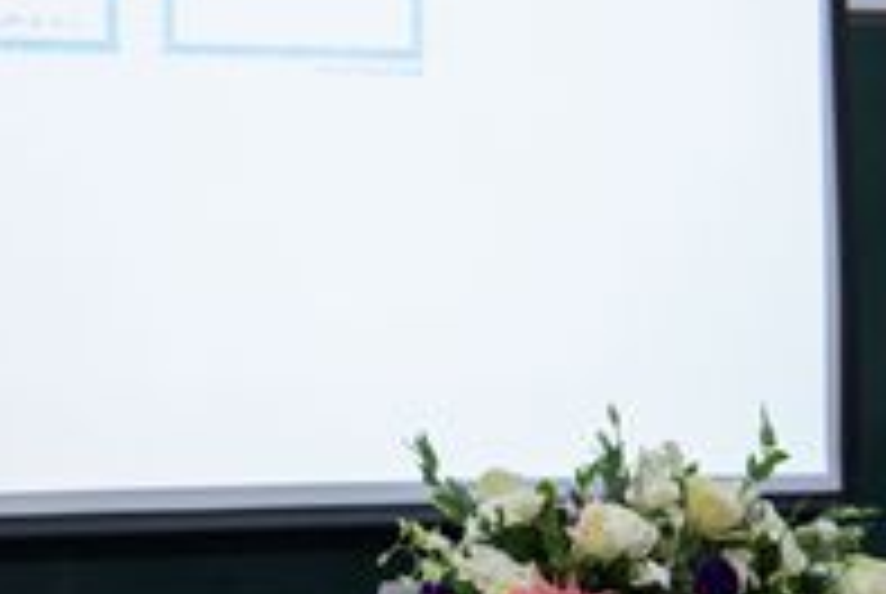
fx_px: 2810
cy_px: 468
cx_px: -144
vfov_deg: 12.0
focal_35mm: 114
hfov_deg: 17.2
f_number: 4
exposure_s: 1/80
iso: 1000
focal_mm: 45
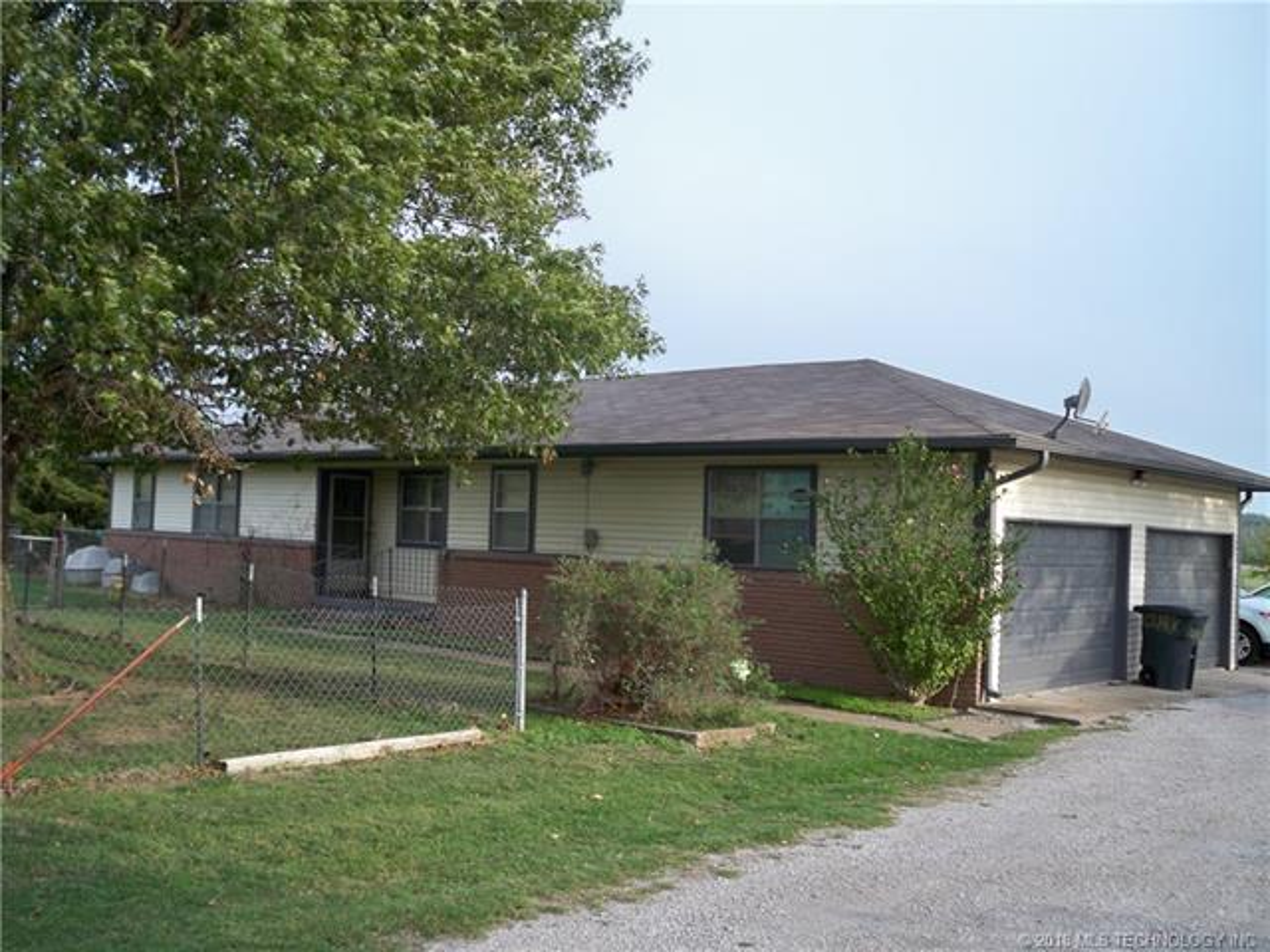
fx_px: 1284
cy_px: 476
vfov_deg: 40.7
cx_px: 635
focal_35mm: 35
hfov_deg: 52.6
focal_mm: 6.3
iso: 80
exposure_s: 1/200
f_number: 3.1
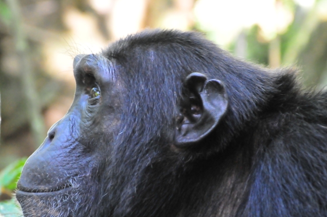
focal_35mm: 412
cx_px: 150
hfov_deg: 5.0
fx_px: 3735
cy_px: 134
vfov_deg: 3.3
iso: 2200
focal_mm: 185
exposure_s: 1/40
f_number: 5
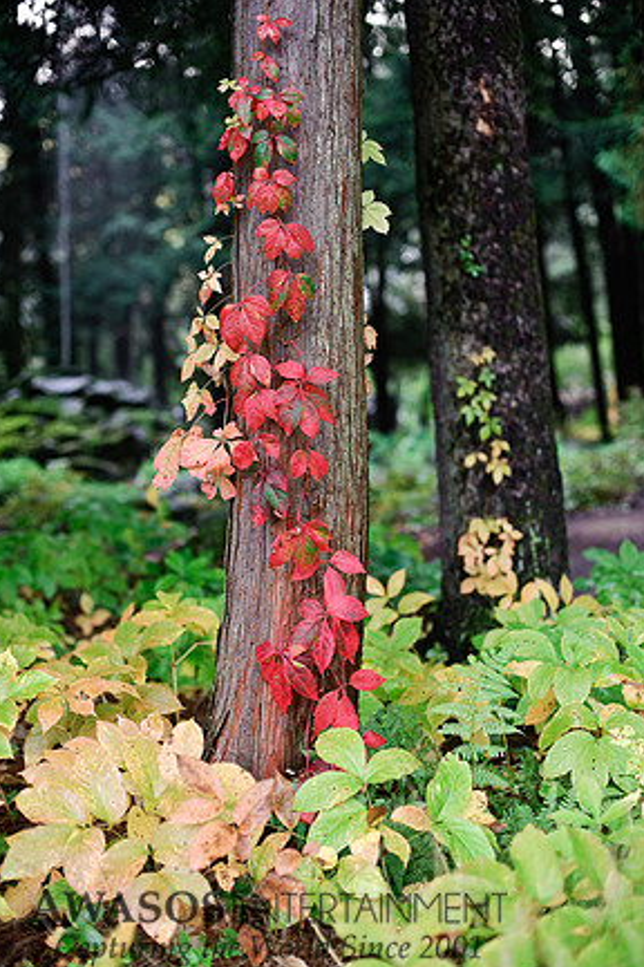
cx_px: 319
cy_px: 495
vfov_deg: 38.2
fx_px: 1395
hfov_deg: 26.0
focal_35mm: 52
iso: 800
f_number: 2
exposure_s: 1/400
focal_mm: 50
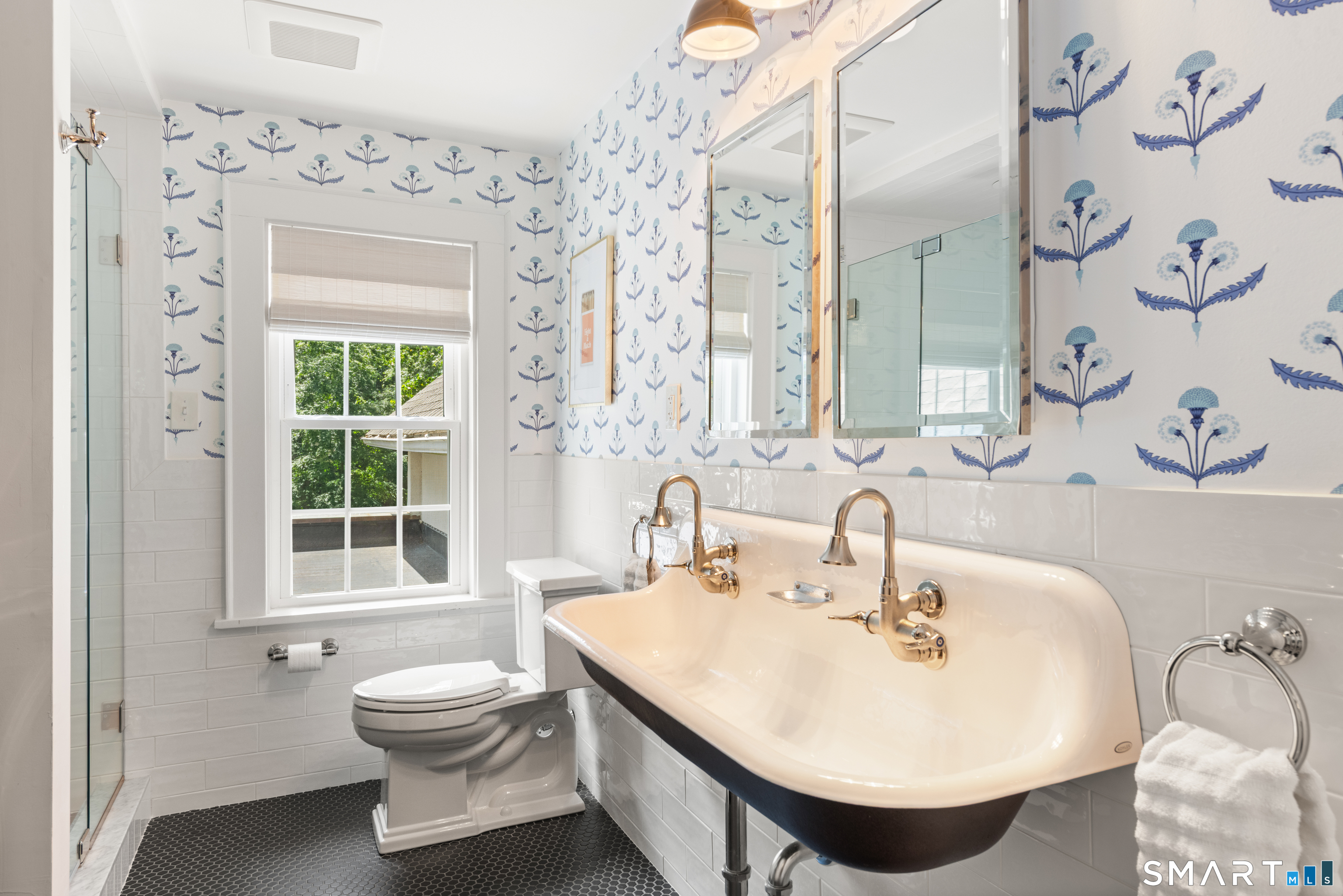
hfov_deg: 78.6
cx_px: 672
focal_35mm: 22
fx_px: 821
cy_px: 448
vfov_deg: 57.2
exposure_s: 1.6
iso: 250
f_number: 11
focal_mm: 22
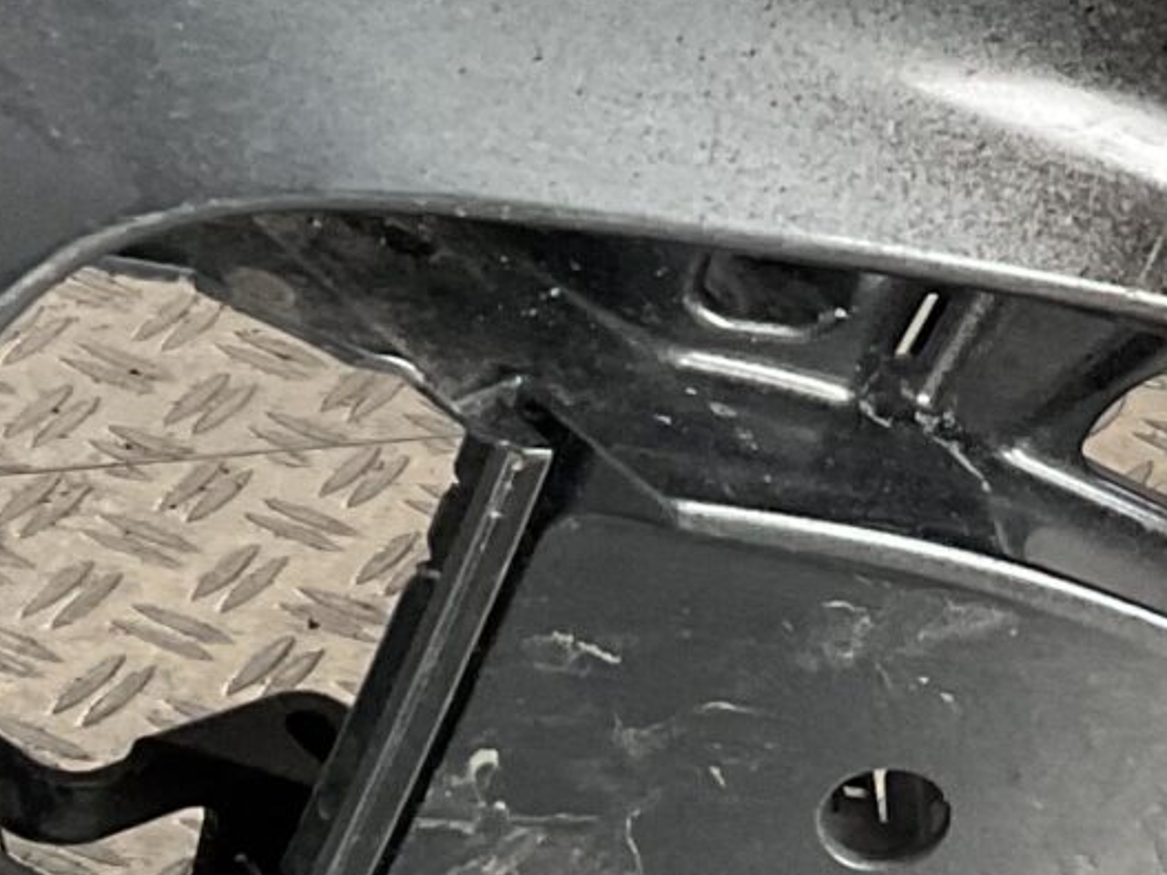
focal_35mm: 141
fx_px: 4752
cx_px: 1118
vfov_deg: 10.5
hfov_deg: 13.8
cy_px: 164
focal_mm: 3
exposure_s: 1/120
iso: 50
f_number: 1.8
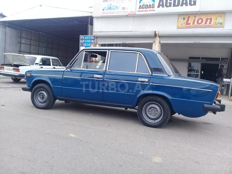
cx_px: 116
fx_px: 208
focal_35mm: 31
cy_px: 87
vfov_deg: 45.4
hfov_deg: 58.4
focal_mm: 3.3
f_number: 2.2
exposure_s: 1/212
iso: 50
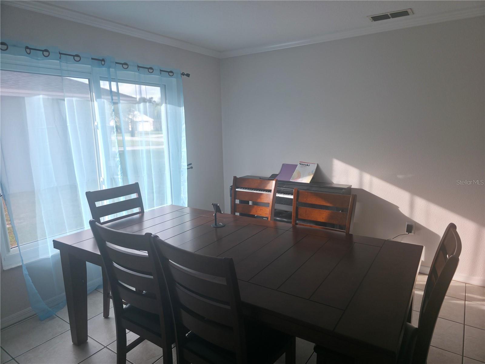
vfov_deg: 58.9
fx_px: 322
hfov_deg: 73.9
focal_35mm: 23
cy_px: 182
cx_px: 242
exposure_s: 1/180
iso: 32
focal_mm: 6.3
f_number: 1.7
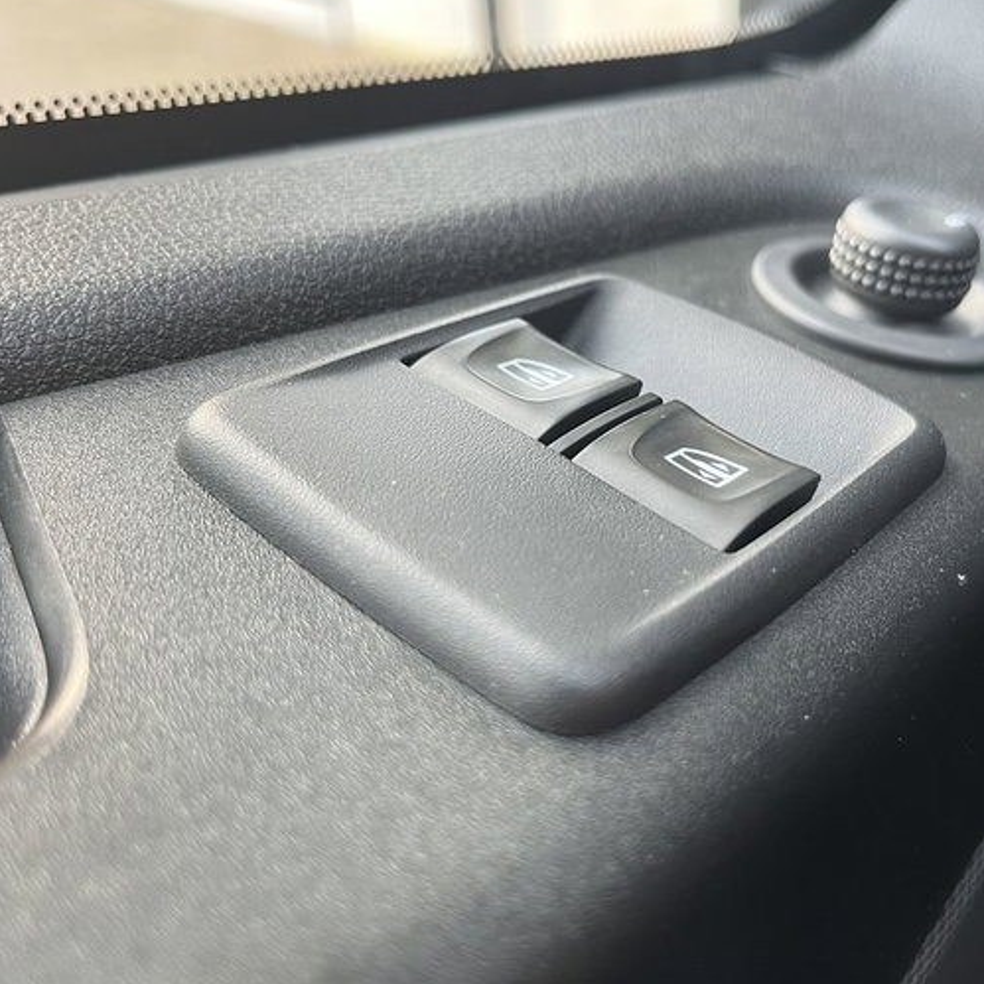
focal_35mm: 35
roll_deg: +1.2
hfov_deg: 47.0
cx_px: 588
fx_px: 1126
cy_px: 477
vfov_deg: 47.2
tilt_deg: -34.1
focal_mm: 5.1
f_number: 1.6
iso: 125
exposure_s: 1/72
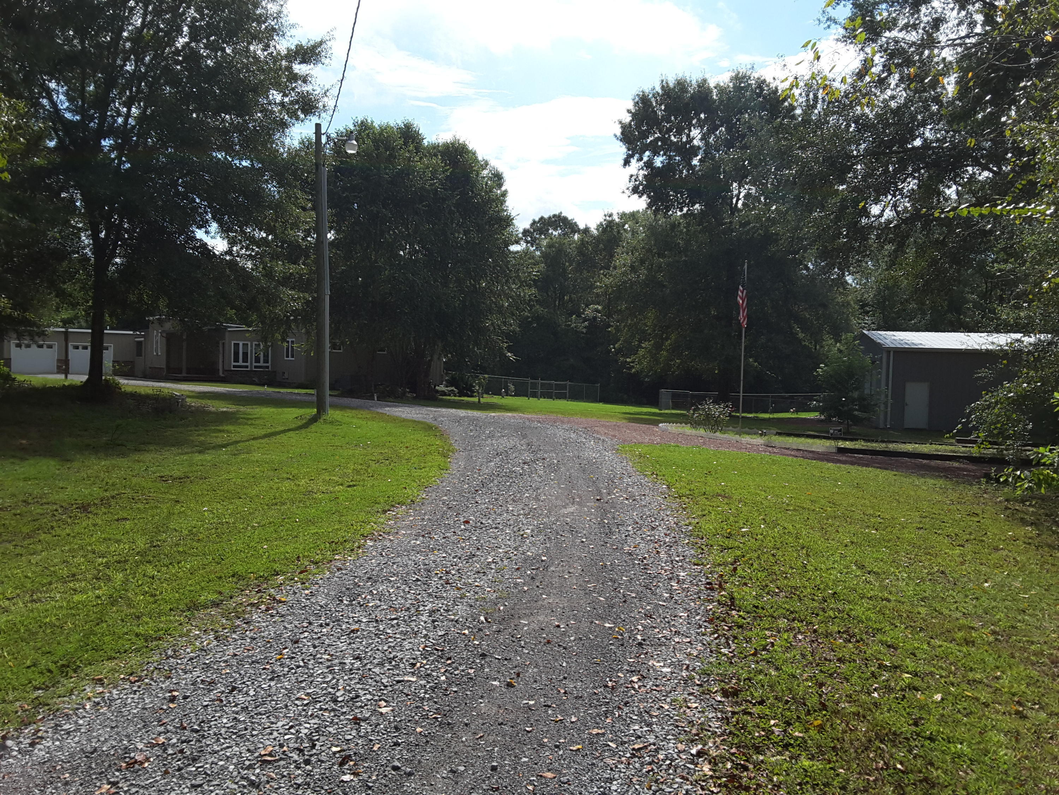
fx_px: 948
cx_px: 530
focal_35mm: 31
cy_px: 398
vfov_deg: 45.4
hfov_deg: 58.4
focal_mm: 2.9
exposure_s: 1/1392
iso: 40
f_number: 1.9
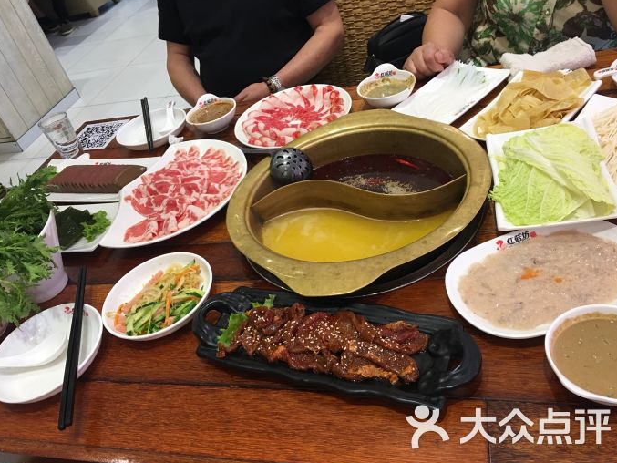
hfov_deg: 59.9
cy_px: 235
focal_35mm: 30
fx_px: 535
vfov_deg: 46.8
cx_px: 315
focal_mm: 4.15
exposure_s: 1/33
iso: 64
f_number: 2.2
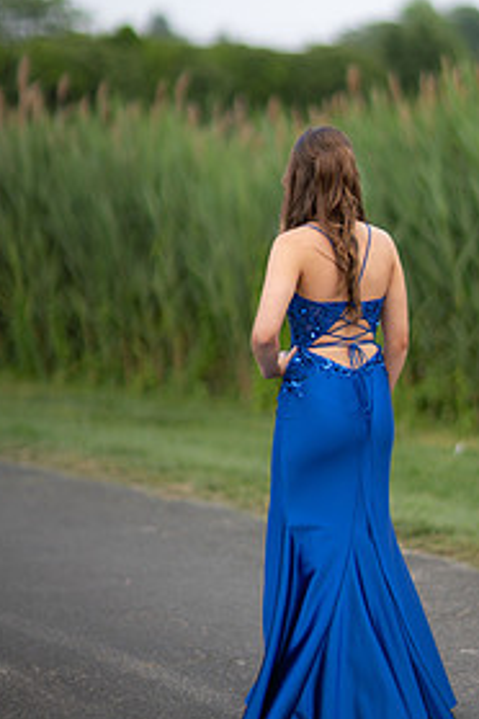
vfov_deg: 15.0
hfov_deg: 10.0
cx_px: 348
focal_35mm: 137
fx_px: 2734
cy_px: 278
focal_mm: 85
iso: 100
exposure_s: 1/2500
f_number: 1.3
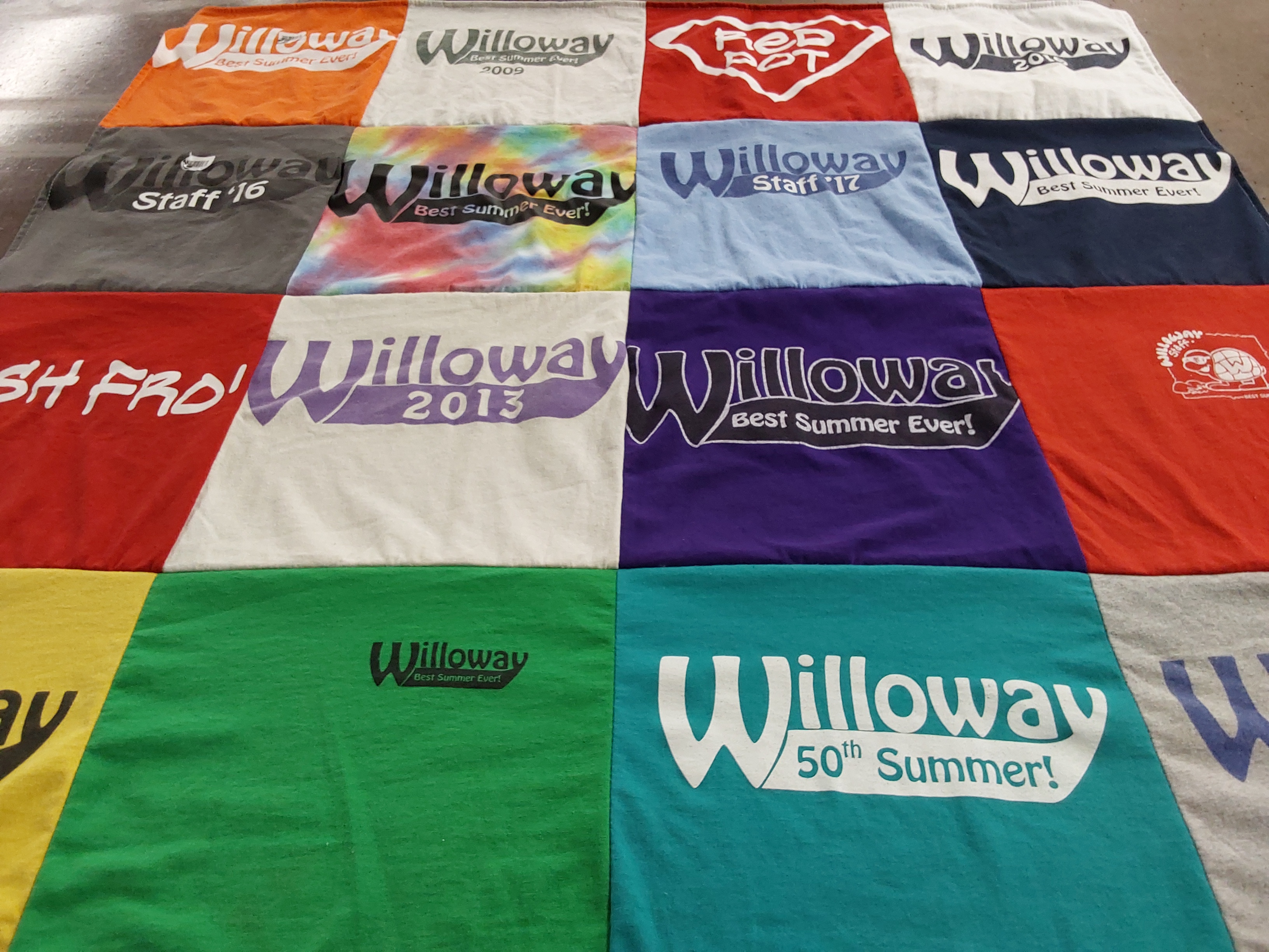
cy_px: 476
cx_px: 634
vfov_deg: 49.7
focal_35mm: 28
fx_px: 1026
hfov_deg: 63.4
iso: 100
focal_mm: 2.91
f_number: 1.9
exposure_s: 1/50
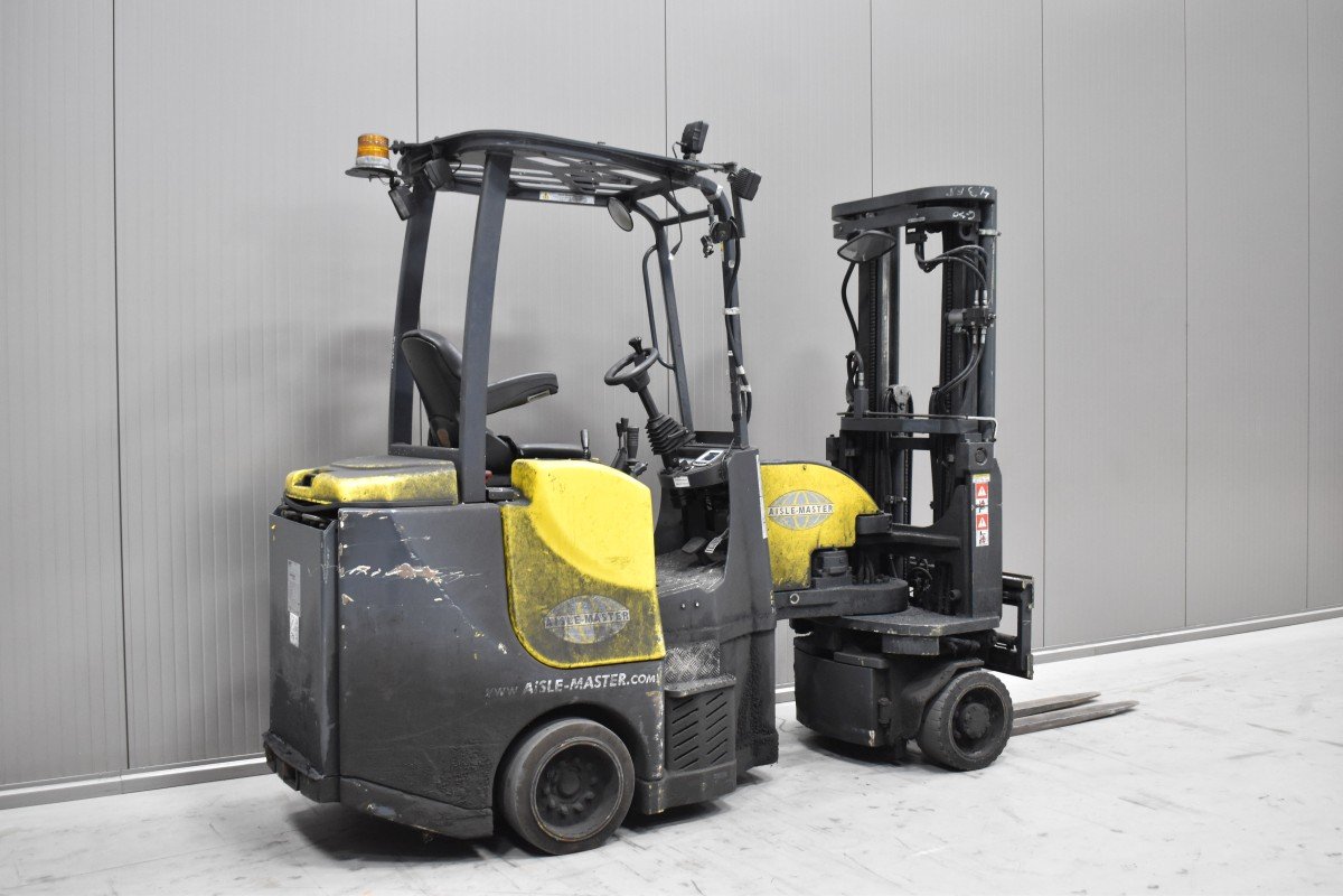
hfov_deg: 53.1
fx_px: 1343
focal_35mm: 36
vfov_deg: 36.9
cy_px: 448
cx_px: 672
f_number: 4.5
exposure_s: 1/30
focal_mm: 24
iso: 1600
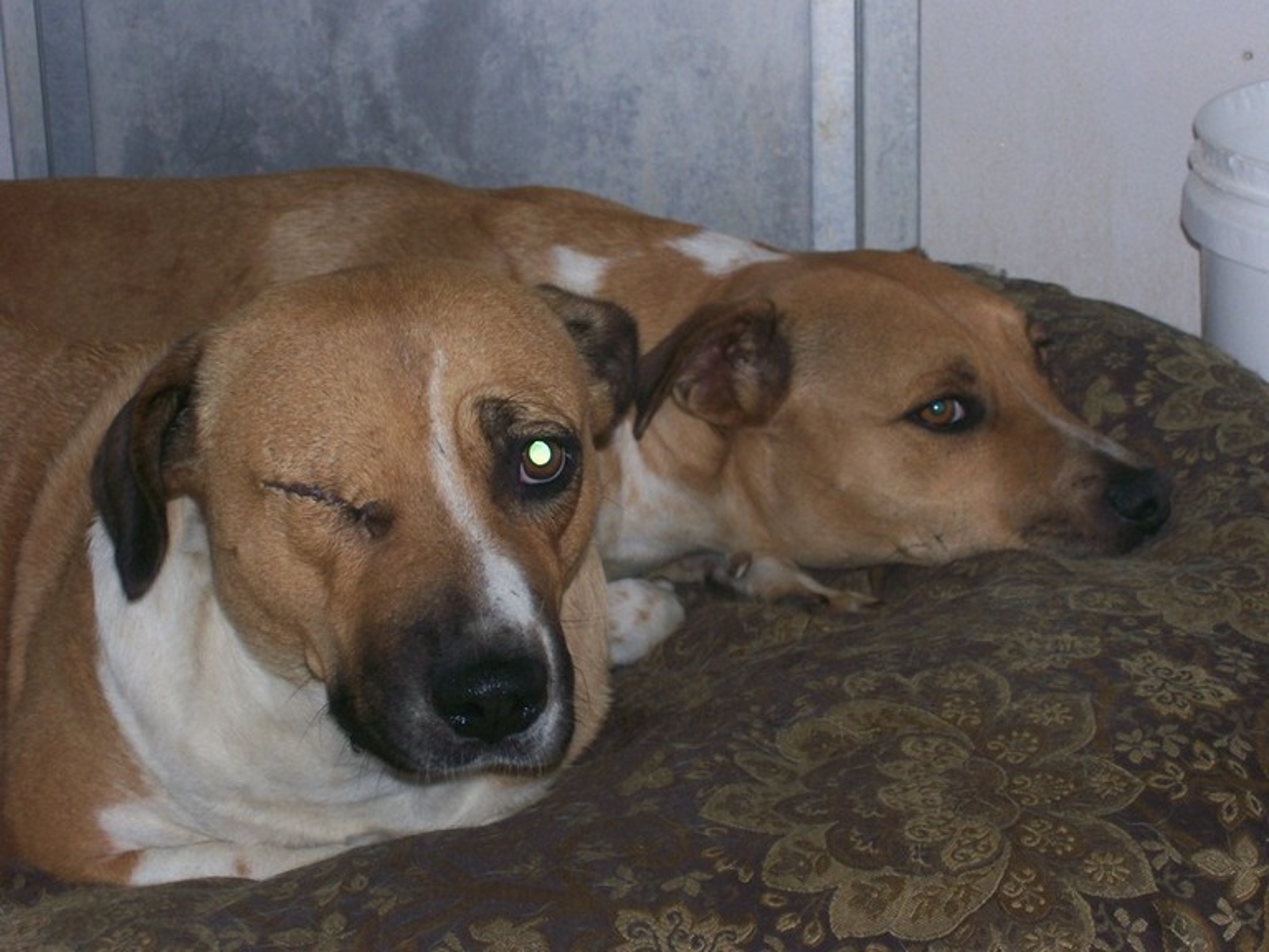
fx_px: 3189
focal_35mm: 87
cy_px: 476
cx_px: 634
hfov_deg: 22.5
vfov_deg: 17.0
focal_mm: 14.3
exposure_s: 1/109
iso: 80
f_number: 4.3
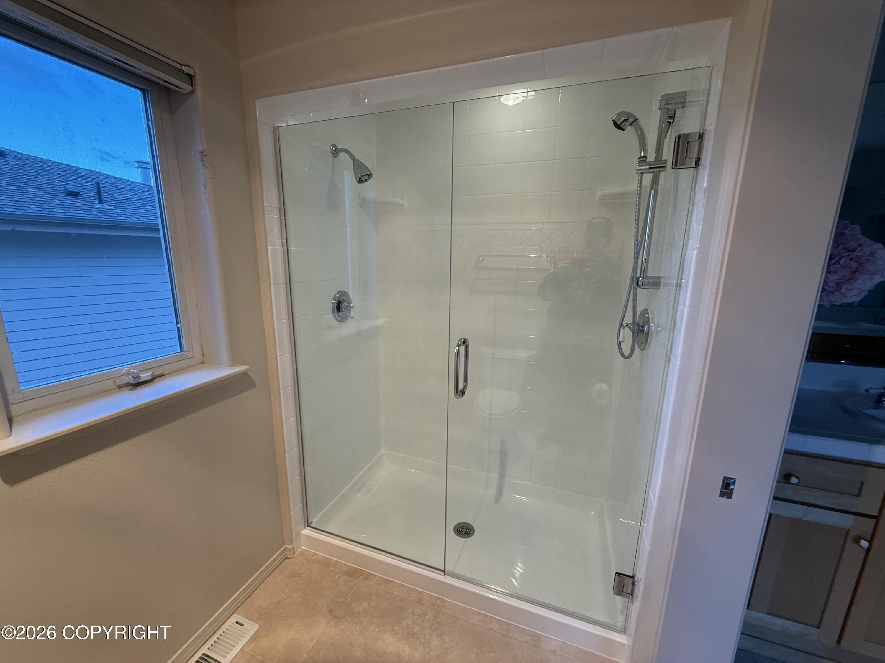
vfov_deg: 85.7
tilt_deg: -12.5
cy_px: 332
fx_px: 358
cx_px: 442
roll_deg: -1.0
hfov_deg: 102.1
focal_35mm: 14
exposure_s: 1/120
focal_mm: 2.22
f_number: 2.2
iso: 200
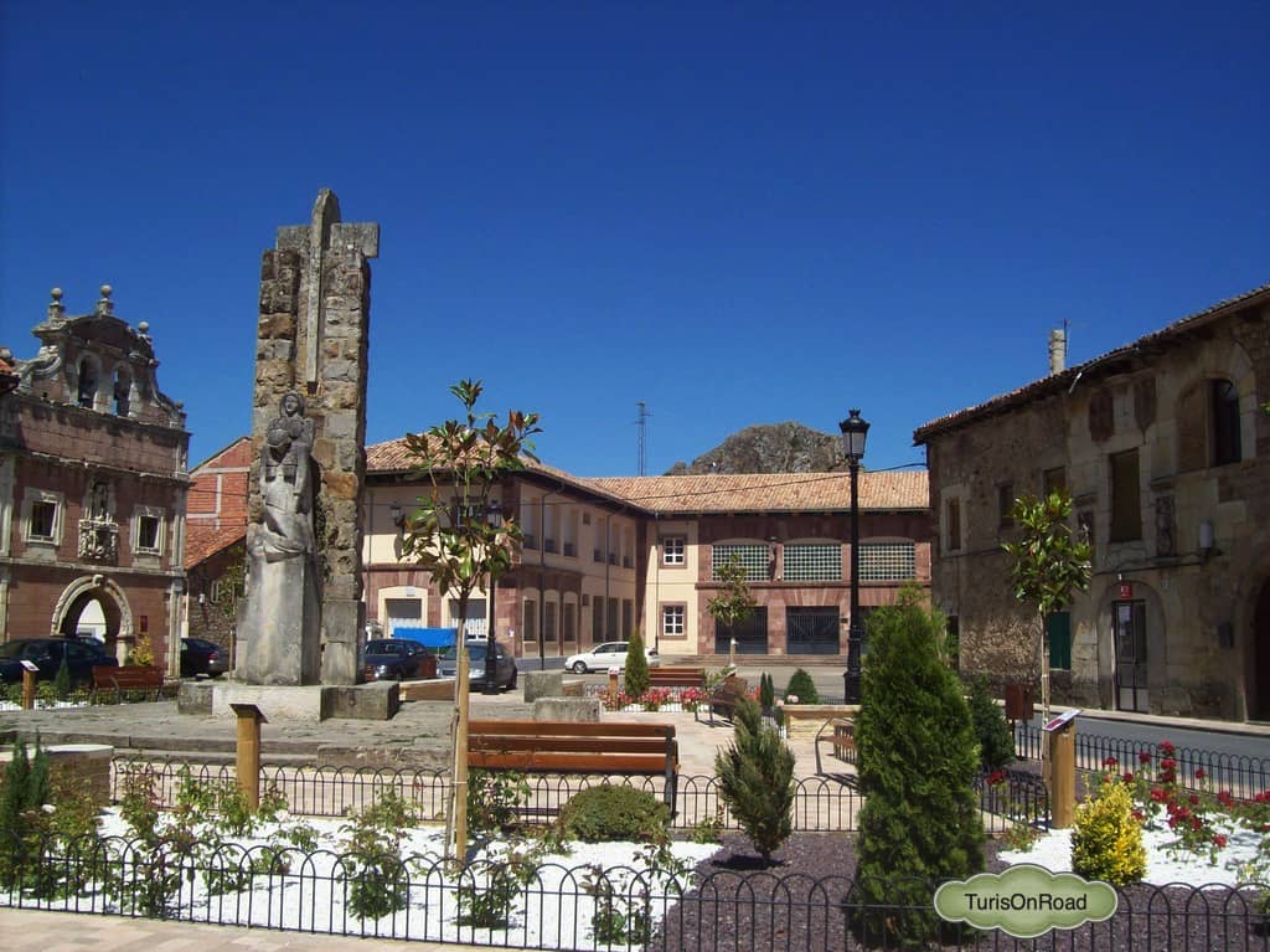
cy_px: 476
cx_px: 635
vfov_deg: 39.6
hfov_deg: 51.4
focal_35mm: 36
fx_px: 1320
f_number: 4.8
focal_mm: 6
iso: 80
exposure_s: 1/696
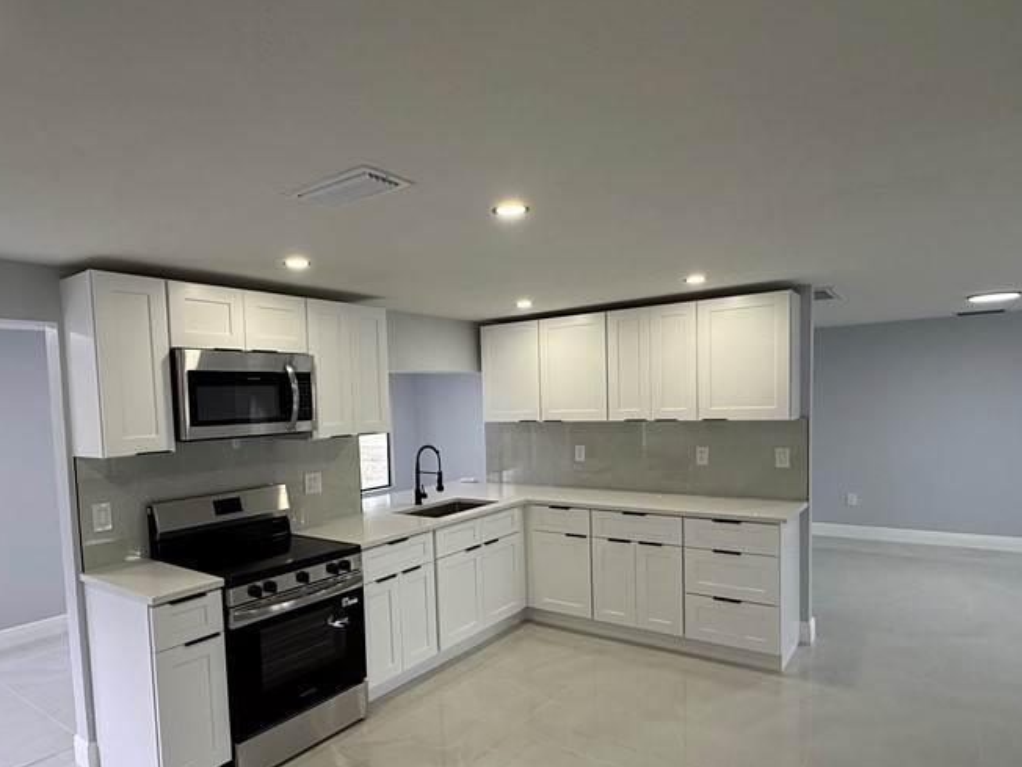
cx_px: 461
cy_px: 445
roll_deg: +3.1
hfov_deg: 76.2
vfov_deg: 60.7
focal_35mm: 22
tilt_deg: -2.2
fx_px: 650
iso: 160
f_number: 2.2
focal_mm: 2.22
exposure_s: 1/120
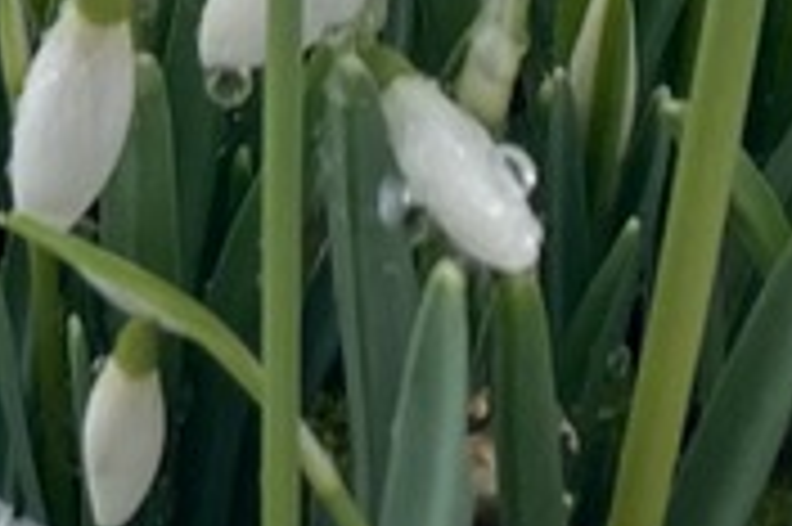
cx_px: -1094
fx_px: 4330
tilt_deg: -18.4
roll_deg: +2.2
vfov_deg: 6.2
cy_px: -1272
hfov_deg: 9.4
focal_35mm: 197
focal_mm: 4.25
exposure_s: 1/702
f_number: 1.8
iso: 32
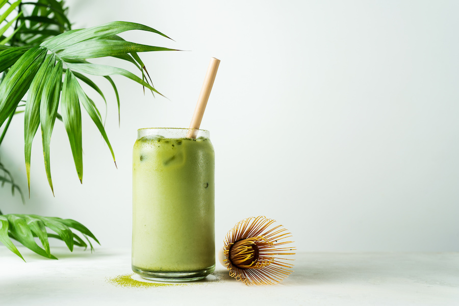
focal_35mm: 48
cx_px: 230
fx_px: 612
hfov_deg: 41.1
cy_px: 153
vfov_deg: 28.1
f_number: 7.1
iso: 100
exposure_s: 1/80
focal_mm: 48
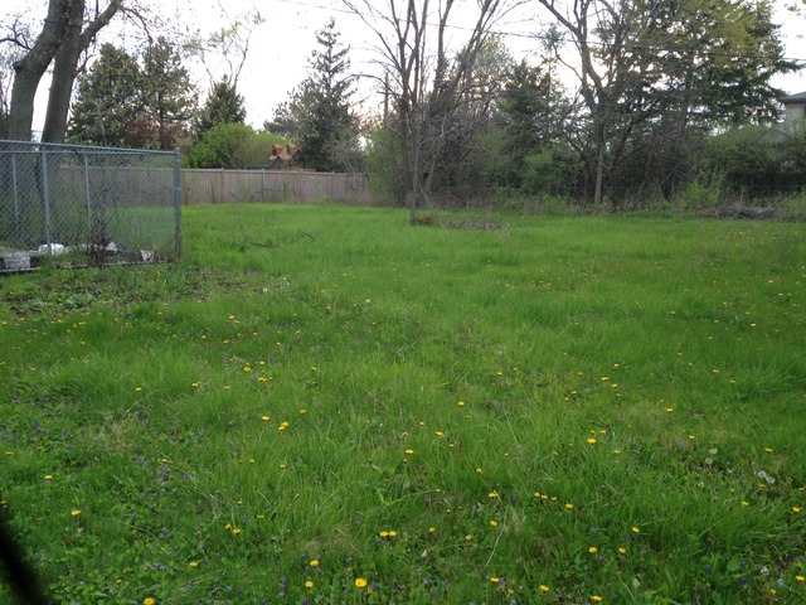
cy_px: 302
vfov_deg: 42.9
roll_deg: -2.2
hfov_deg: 55.4
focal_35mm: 33
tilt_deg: -9.4
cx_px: 403
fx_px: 768
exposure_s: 1/120
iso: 50
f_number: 2.4
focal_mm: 4.12
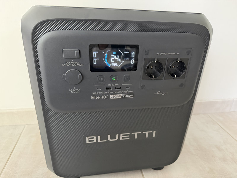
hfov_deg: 71.6
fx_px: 164
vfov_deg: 56.8
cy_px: 89
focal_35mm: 24
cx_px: 118
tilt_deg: -25.3
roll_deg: -2.4
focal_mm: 6.76
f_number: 1.78
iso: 800
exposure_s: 1/42
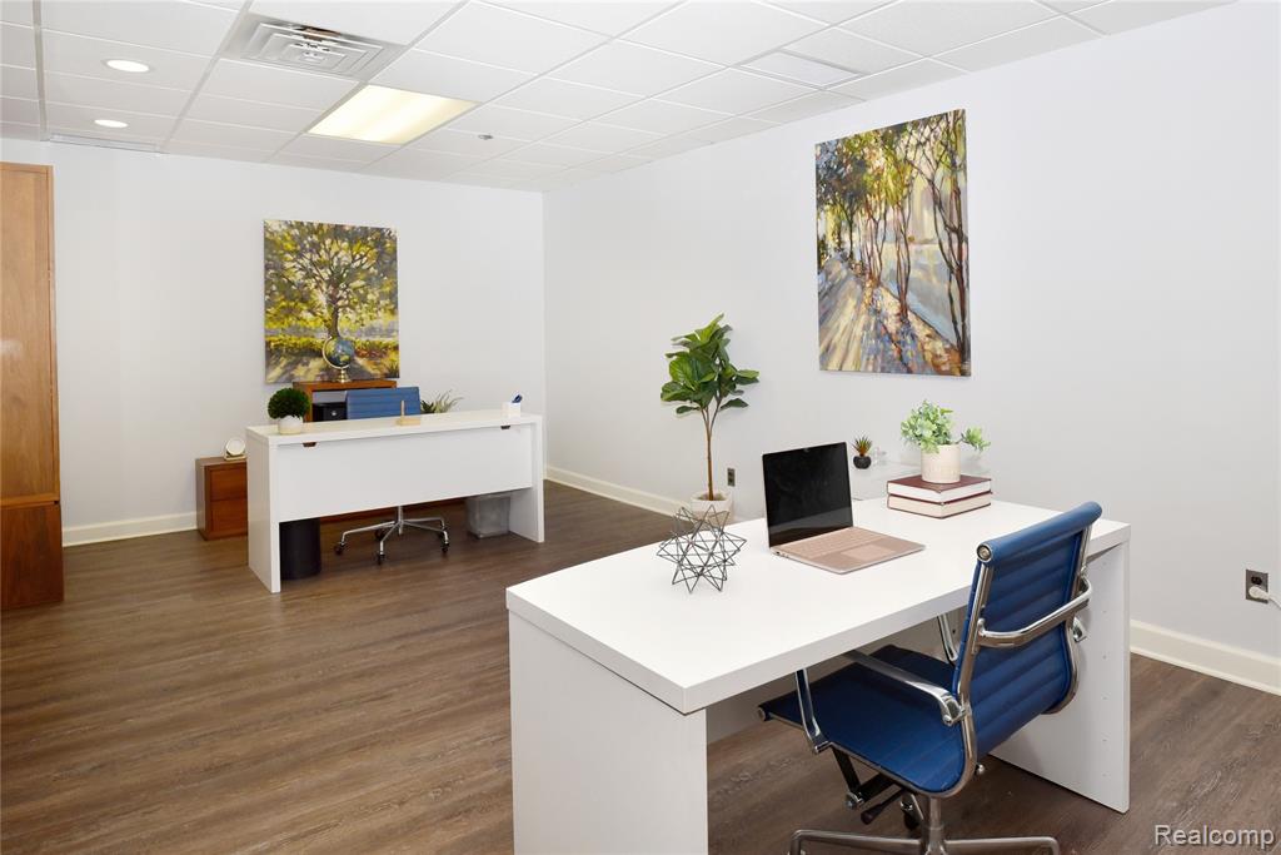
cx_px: 640
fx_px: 605
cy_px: 428
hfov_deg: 93.3
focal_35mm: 17
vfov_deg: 70.5
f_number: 8
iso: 800
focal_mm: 17
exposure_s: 1/60
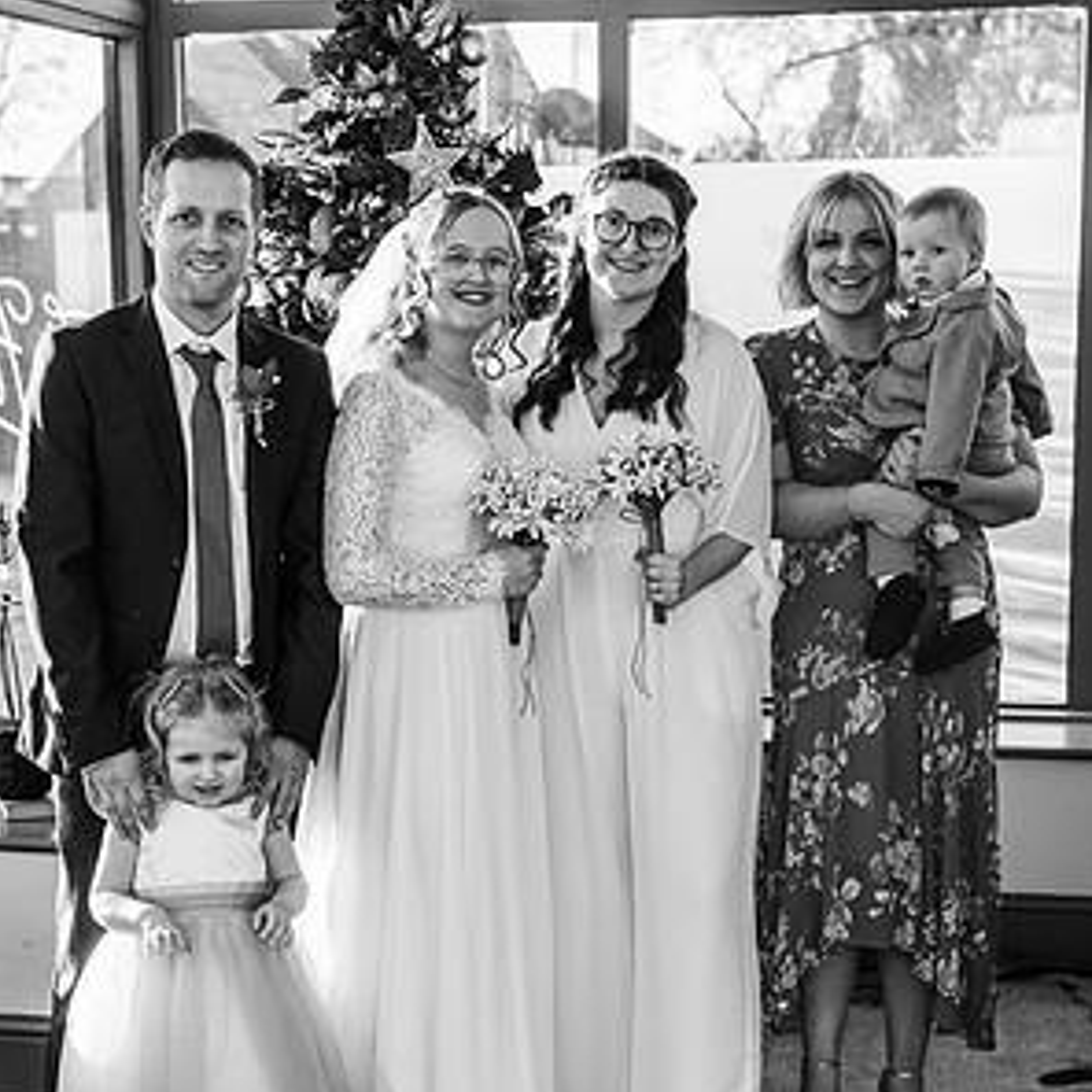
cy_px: 668
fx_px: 2213
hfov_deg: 27.7
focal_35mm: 62
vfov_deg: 27.6
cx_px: 544
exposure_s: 1/320
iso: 100
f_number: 3.5
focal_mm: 48
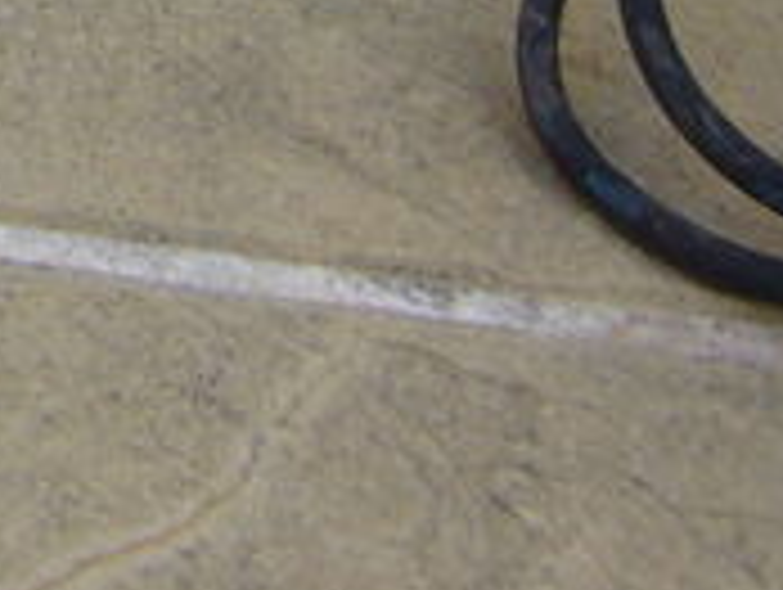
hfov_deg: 9.6
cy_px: -1072
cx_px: -378
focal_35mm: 201
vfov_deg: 6.8
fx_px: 4553
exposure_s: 1/250
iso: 80
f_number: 2.8
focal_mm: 5.8
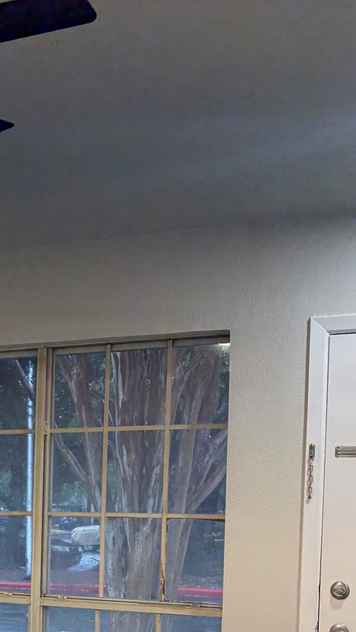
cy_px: 568
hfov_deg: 16.8
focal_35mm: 68
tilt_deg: -4.5
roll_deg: -0.6
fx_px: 1141
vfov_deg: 29.7
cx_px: -102
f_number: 1.6
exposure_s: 1/120
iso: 250
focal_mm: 5.96
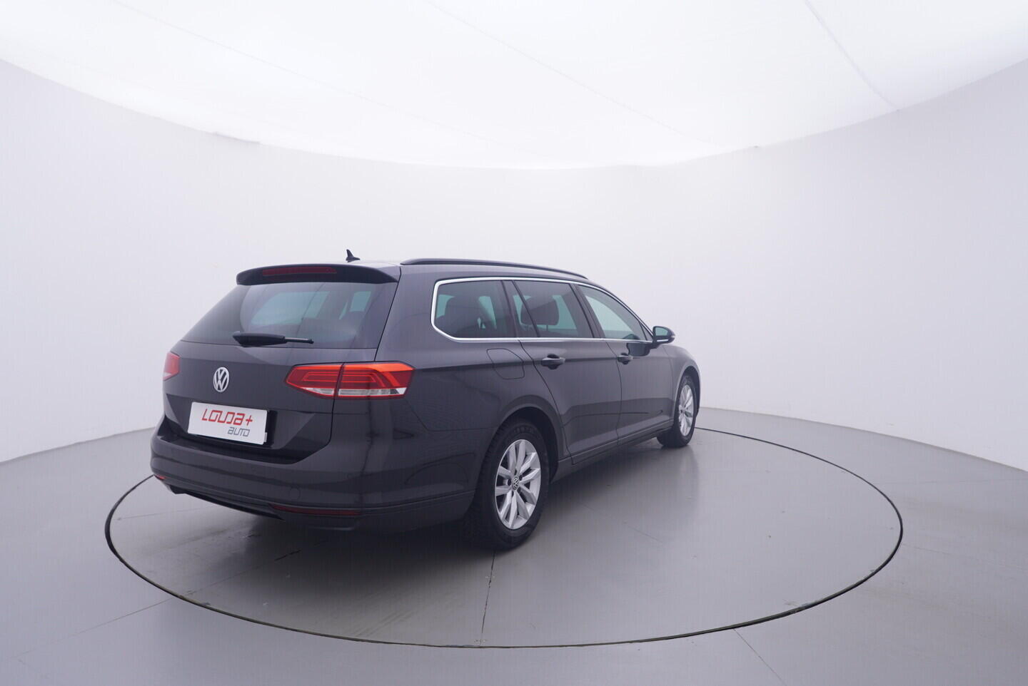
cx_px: 514
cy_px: 343
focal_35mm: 22
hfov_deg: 77.3
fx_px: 643
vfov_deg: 56.2
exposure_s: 1/80
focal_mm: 15
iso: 200
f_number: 5
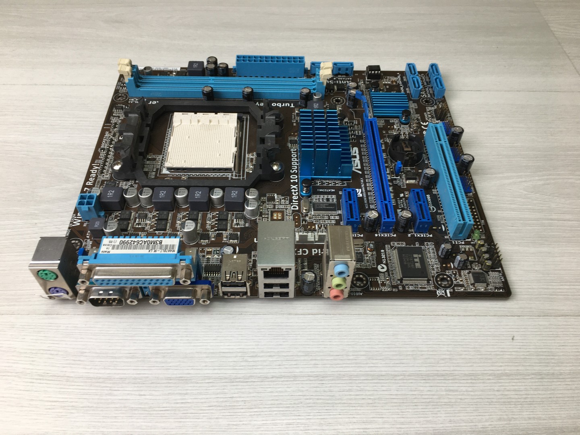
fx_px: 486
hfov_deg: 61.7
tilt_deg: -49.5
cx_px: 290
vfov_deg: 48.2
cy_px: 218
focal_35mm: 29
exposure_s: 1/50
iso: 25
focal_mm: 4.15
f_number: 2.2
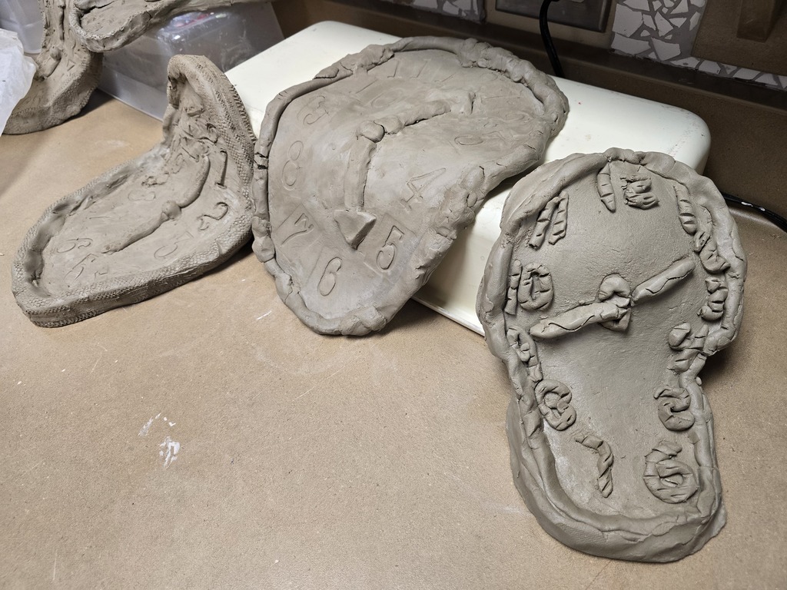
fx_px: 523
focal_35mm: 23
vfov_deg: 58.9
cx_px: 394
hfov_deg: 73.9
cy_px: 295
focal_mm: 6.3
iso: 160
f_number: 1.7
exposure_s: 1/120
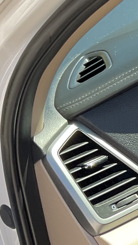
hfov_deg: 8.6
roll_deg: +6.8
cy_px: 182
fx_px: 813
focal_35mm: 125
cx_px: 360
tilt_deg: -29.6
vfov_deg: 17.1
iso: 16
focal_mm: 3
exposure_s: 1/183
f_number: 1.8
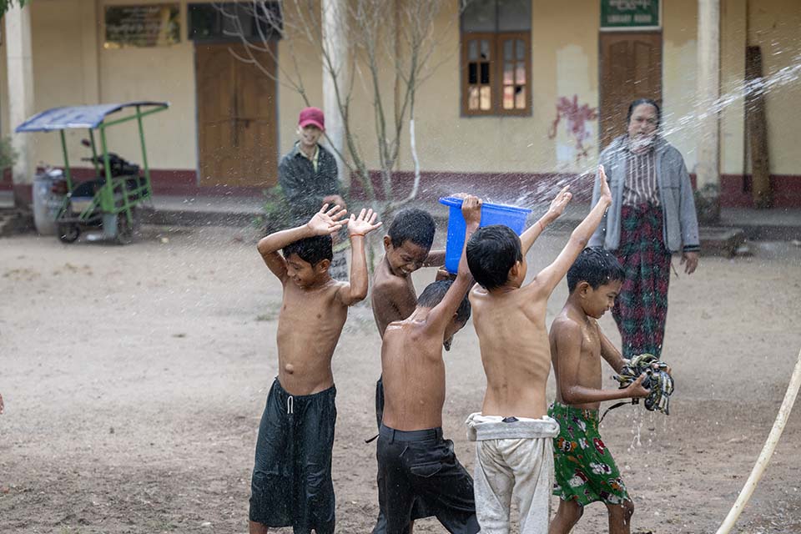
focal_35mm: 70
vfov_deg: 19.5
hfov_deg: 28.8
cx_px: 400
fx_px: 1557
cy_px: 267
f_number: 3.5
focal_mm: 70
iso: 450
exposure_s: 1/400
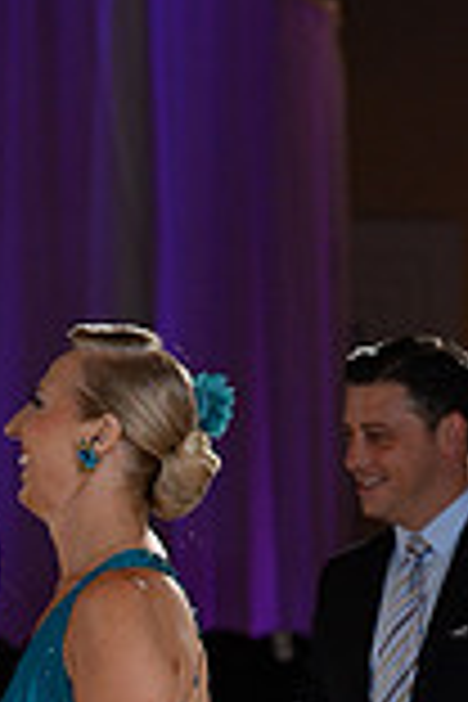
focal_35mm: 501
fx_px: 9769
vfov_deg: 4.1
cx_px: -29
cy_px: 1008
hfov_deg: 2.7
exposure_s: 1/250
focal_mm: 135
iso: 1600
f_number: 5
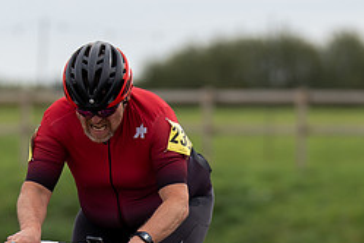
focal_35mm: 901
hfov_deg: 2.3
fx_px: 9109
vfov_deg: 1.5
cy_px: 313
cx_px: 369
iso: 125
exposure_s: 1/1000
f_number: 3.5
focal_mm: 200
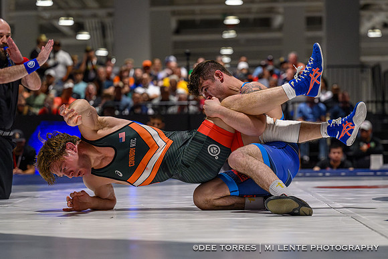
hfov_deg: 17.6
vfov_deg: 11.8
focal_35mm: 116
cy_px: 156
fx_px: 1254
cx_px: 227
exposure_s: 1/800
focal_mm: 92
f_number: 2.8
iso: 6400
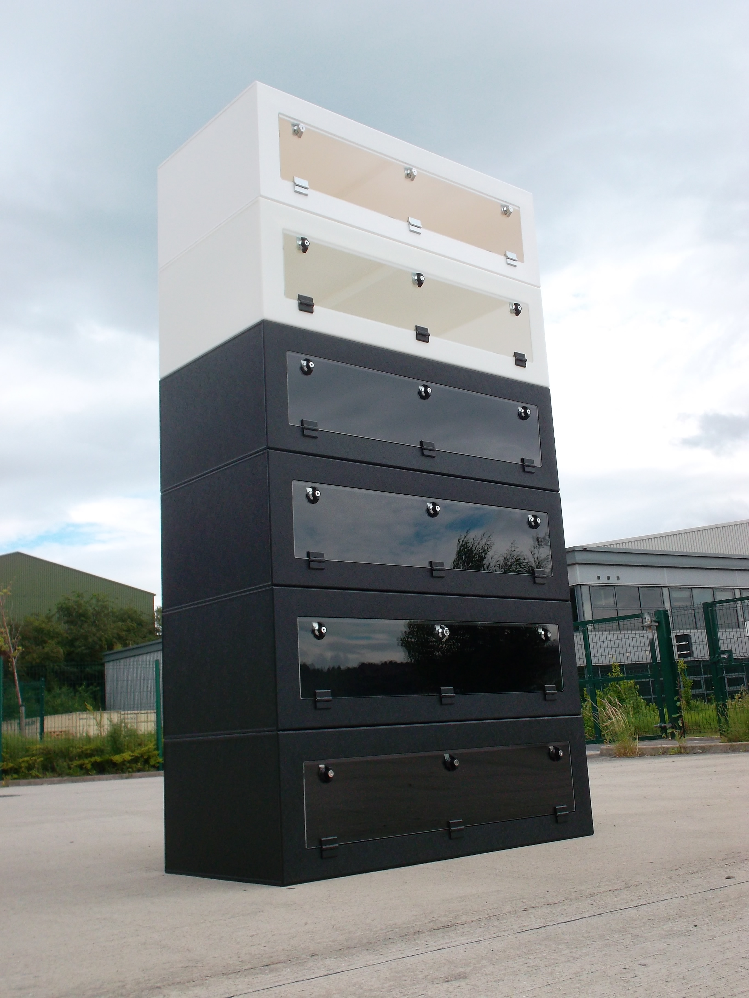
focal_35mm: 37
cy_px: 499
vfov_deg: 50.1
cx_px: 374
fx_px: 1067
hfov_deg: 38.7
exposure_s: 1/680
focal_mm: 5.2
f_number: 3.7
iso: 80
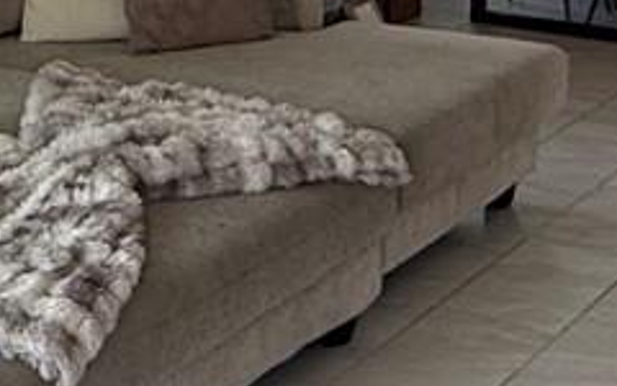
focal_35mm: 99
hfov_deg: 20.7
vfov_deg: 12.6
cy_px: -185
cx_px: 121
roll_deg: -1.2
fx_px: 1665
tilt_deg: -3.4
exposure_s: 1/99
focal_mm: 2.22
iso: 100
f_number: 2.2
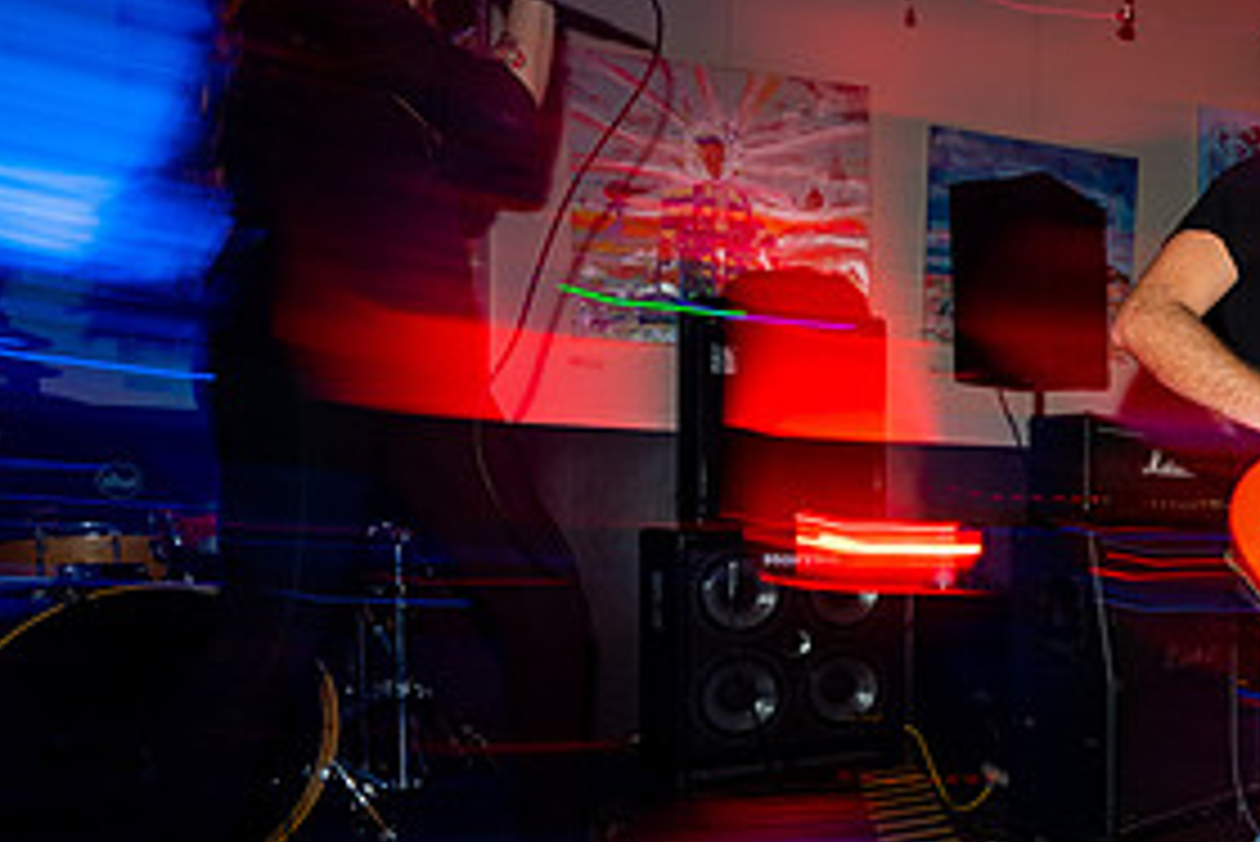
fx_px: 1086
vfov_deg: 42.1
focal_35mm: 31
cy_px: 525
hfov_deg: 49.3
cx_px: 1260
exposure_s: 1/15
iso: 500
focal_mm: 14.8
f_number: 2.8
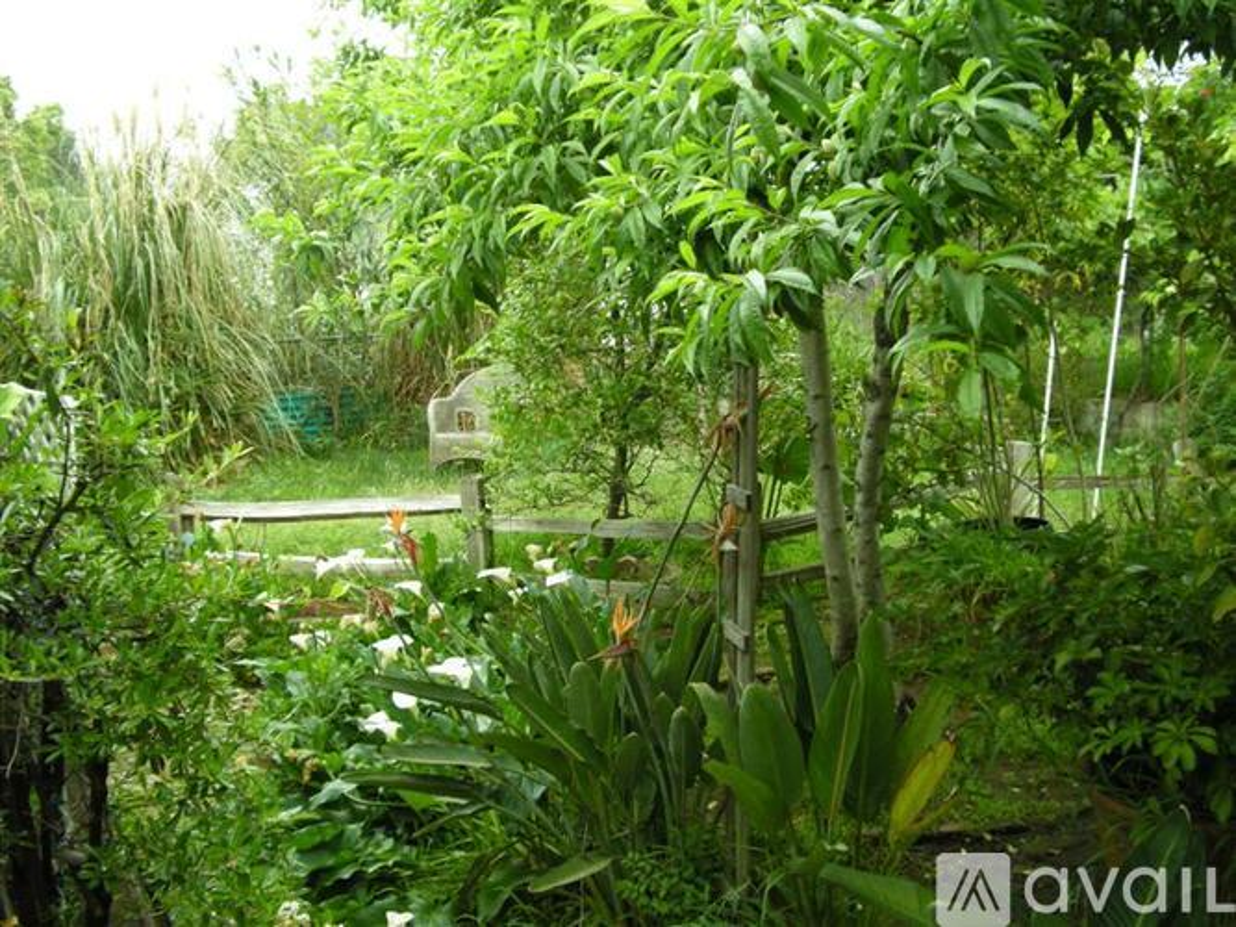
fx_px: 1321
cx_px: 618
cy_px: 464
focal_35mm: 37
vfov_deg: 38.7
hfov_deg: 50.1
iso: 203
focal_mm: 7.9
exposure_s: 1/48.3
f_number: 2.8
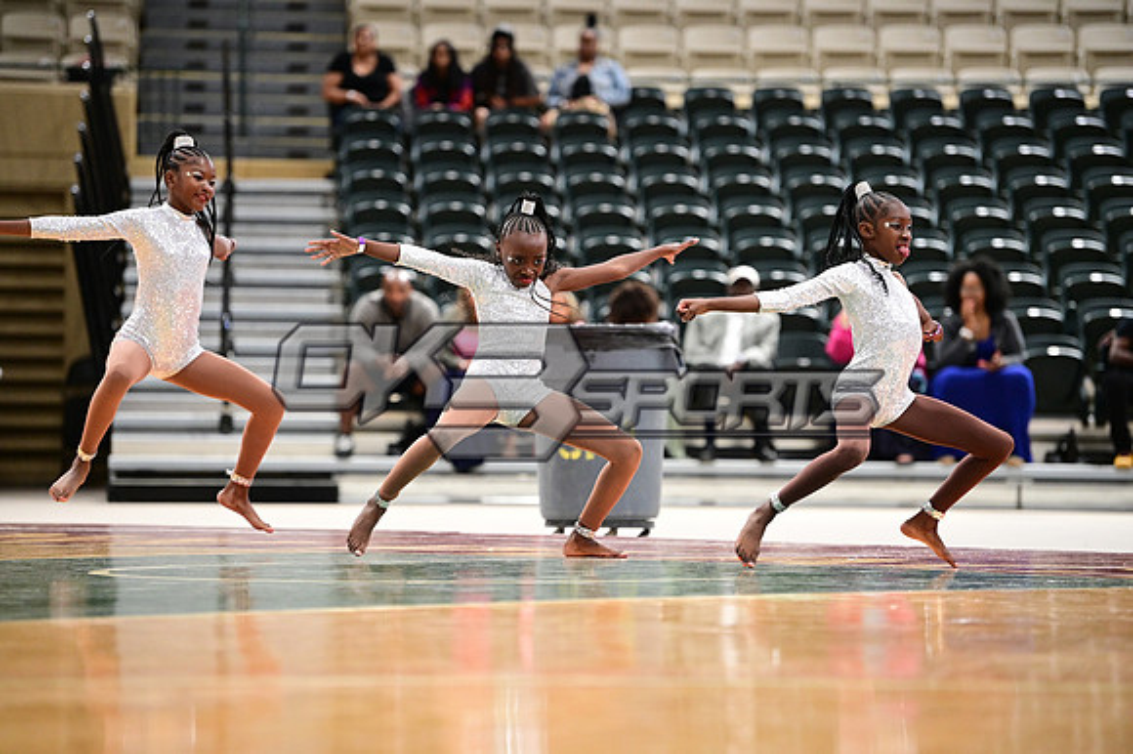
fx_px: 5504
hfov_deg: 11.8
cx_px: 566
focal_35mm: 175
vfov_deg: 7.8
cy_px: 377
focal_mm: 175
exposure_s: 1/1000
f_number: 3.2
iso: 6400
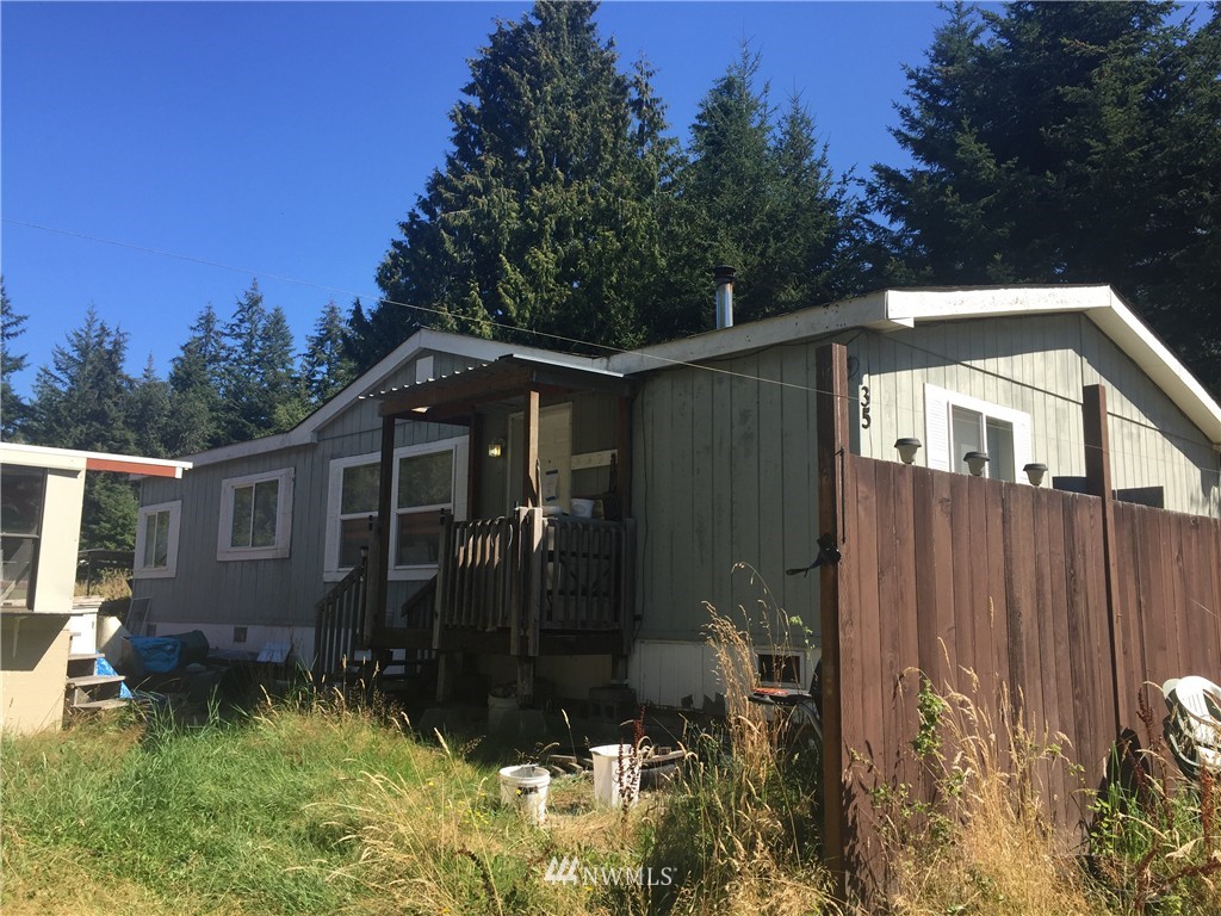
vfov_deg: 48.2
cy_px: 458
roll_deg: -1.2
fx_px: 1023
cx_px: 610
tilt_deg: +7.0
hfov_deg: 61.7
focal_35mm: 29
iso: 32
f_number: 2.2
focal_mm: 4.15
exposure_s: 1/920
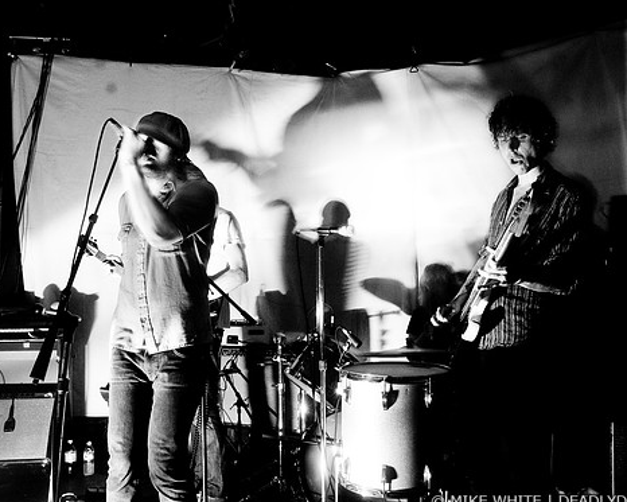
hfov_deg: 51.5
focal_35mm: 35
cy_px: 254
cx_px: 339
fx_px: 650
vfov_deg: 42.2
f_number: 8
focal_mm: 20
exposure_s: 1/2.5
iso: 800
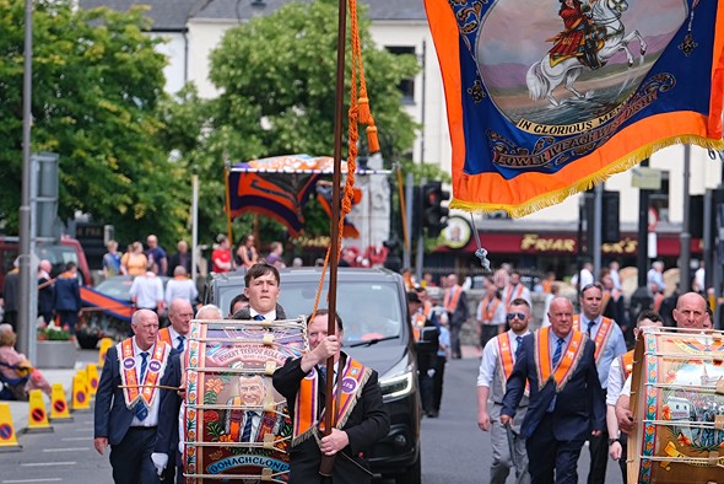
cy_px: 339
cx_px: 415
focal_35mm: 308
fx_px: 6197
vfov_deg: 4.5
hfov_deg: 6.7
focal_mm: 134.4
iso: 400
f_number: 4
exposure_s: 1/850
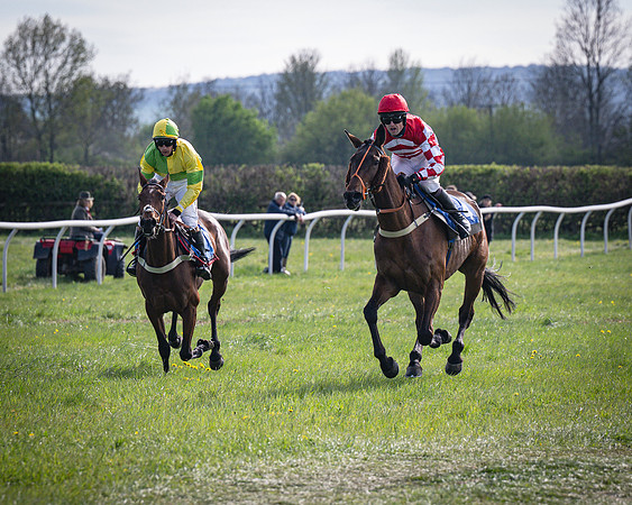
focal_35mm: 319
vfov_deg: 4.9
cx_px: 360
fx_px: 5958
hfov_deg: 6.1
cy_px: 260
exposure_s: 1/2500
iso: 400
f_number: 4
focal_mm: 150
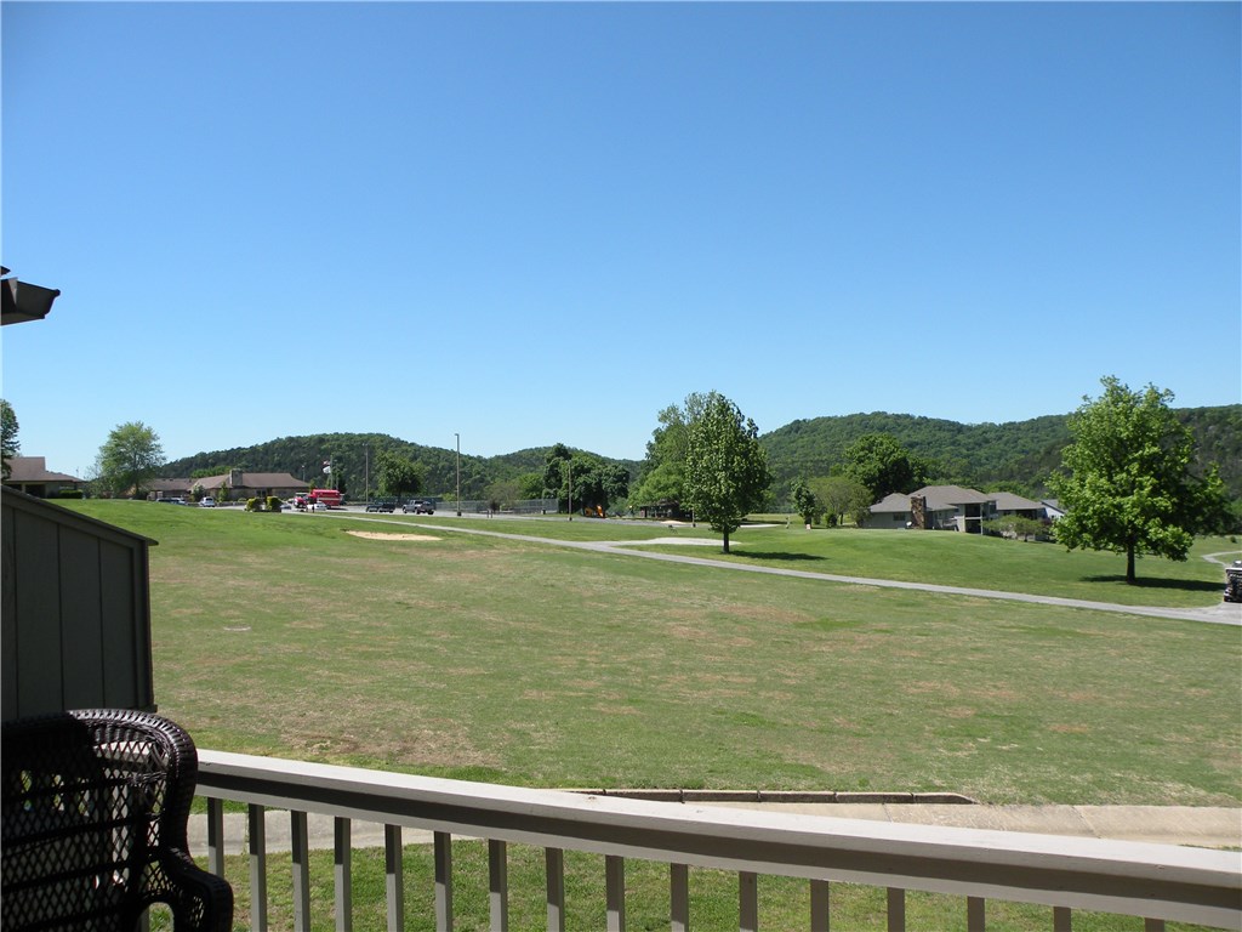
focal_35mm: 27
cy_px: 466
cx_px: 621
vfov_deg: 51.4
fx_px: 969
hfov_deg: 65.3
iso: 64
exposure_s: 1/697
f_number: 3.5
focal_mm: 4.7
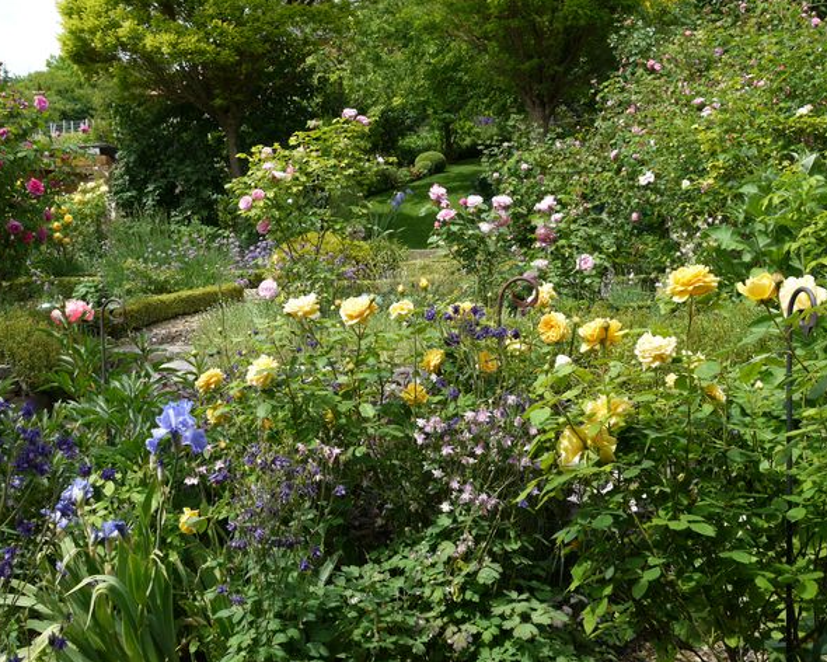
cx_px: 409
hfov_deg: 50.3
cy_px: 328
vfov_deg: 41.2
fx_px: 881
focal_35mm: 36
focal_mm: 17
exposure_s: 1/200
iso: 100
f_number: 6.3
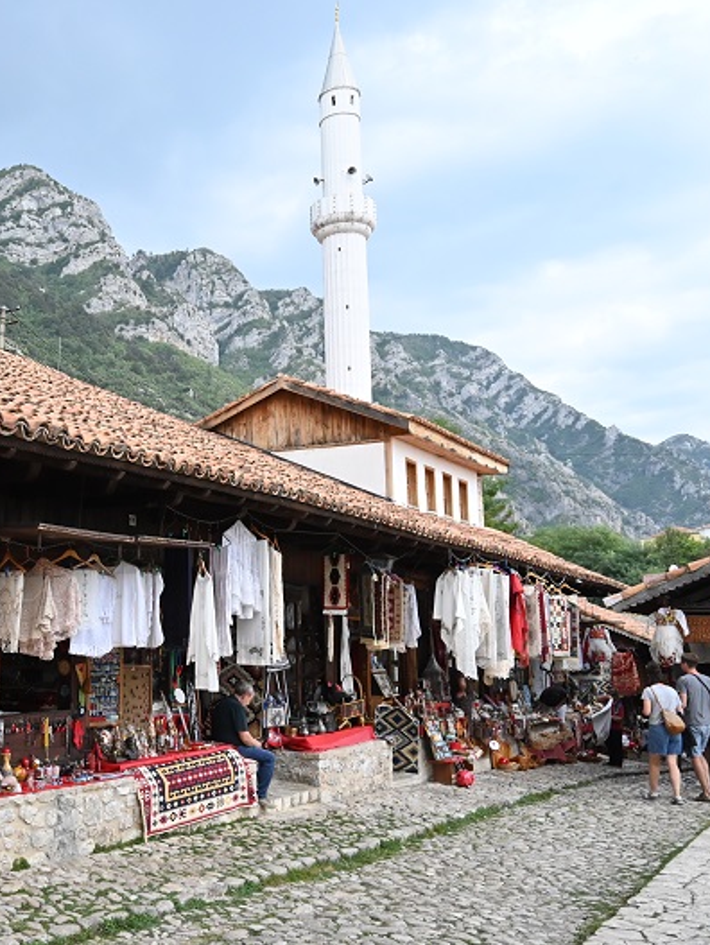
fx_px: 956
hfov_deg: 38.6
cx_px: 106
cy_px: 471
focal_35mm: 35
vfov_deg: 52.6
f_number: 5
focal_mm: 16
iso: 1600
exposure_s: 1/1000
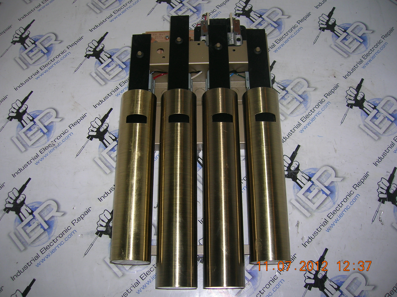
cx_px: 198
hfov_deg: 54.0
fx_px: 390
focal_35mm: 34
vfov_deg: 41.7
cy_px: 148
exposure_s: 1/60.1
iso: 50
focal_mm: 5.7
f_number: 2.9
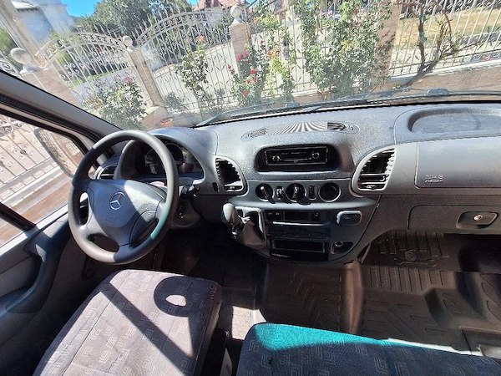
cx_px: 250
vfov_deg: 89.9
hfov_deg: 106.2
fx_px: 188
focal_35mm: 13
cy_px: 188
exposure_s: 1/667
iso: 40
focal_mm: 1.74
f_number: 2.2
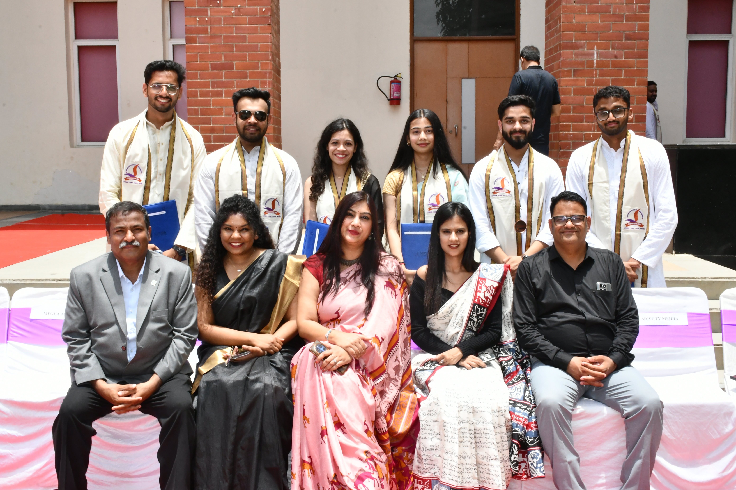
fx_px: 818
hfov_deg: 48.5
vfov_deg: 33.4
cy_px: 245
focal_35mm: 40
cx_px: 368
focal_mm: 27
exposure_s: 1/250
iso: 1600
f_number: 25
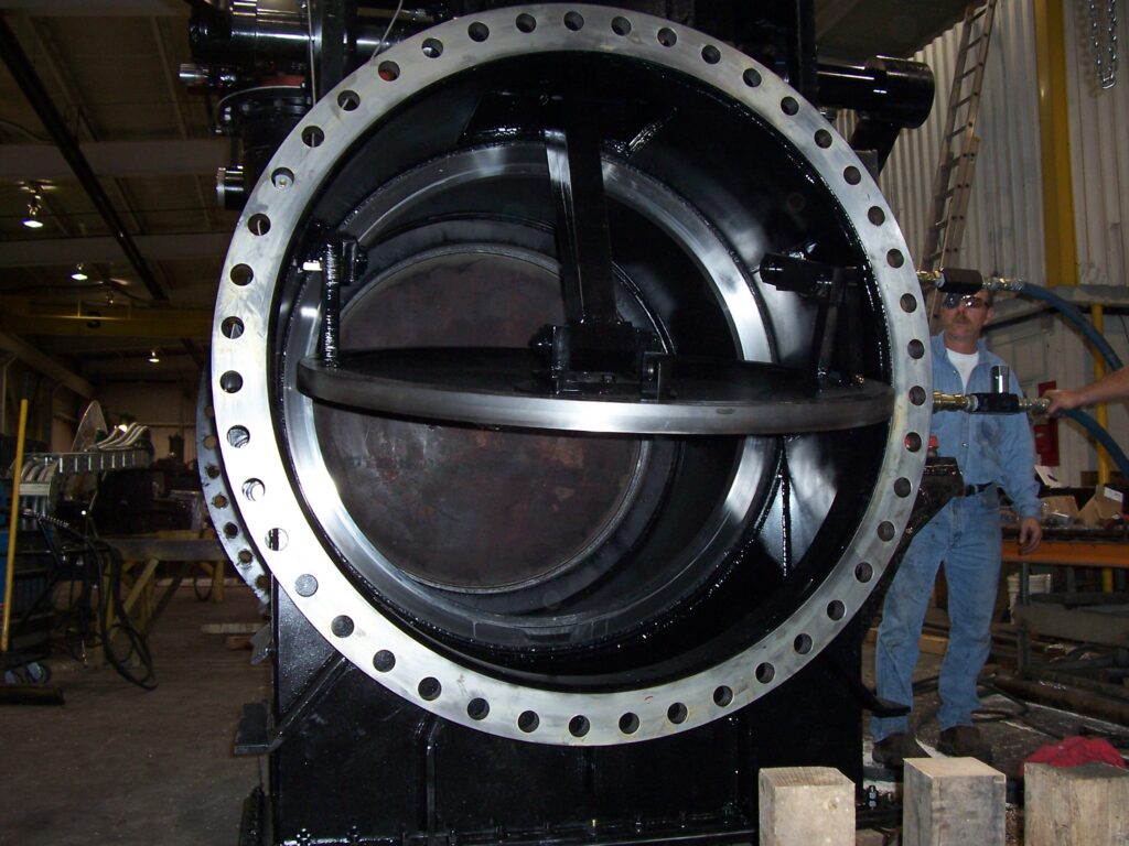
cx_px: 564
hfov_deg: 54.0
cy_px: 423
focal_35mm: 34
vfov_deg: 41.8
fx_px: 1109
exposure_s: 1/60
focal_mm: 5.6
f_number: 2.7
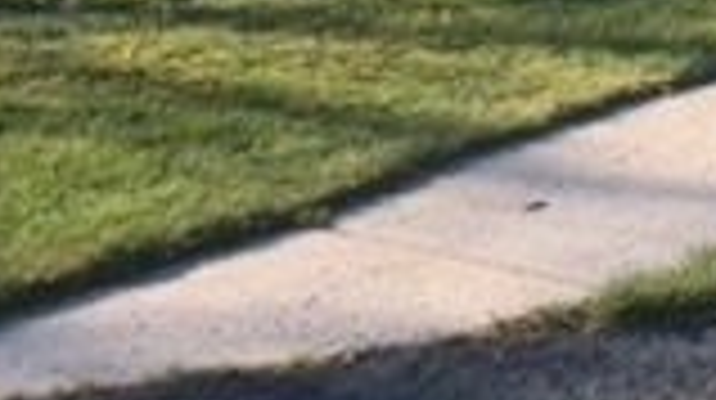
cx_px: 1416
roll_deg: -1.2
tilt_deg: -0.8
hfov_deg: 14.2
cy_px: -593
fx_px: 2427
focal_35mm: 128
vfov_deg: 8.5
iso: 20
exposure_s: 1/899
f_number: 1.8
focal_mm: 4
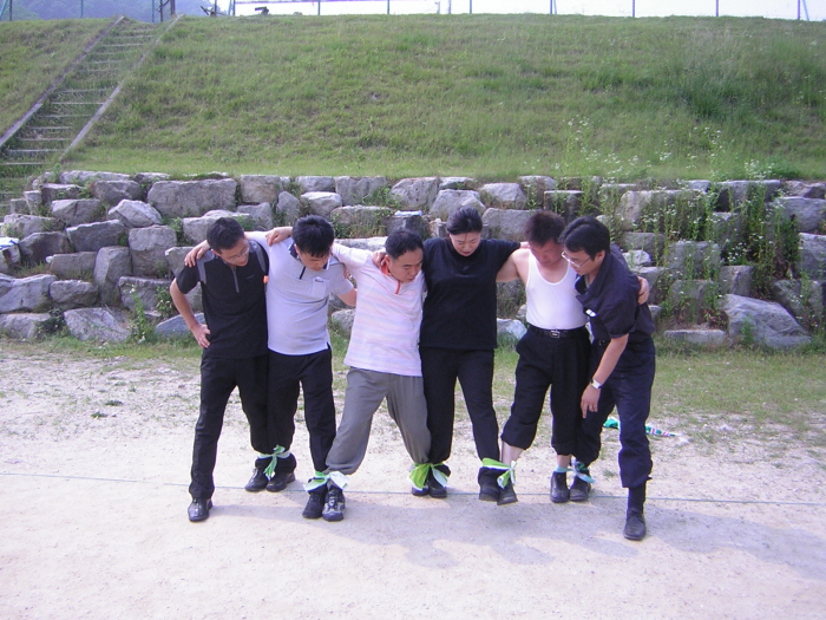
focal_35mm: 36
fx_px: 859
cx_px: 413
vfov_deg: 39.7
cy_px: 310
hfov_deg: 51.4
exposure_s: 1/198
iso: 50
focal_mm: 4.7
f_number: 5.2
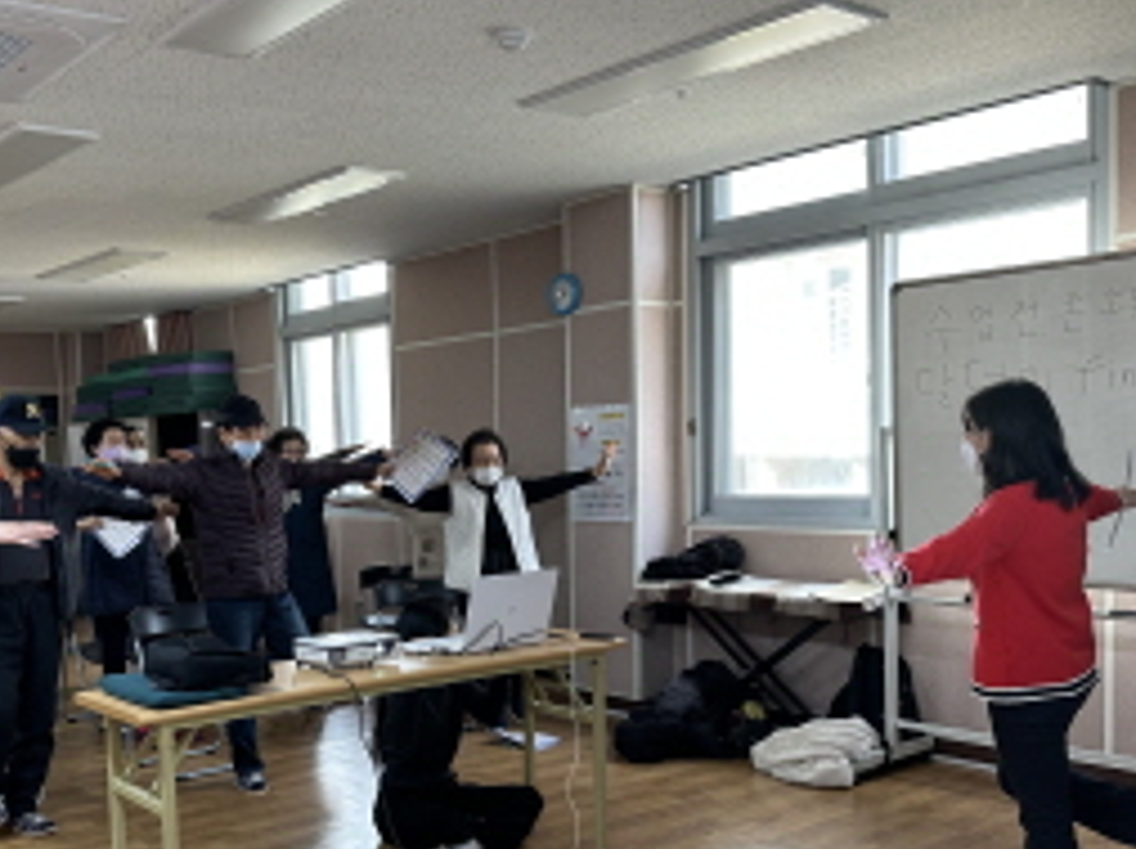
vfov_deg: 37.4
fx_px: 1245
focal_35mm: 38
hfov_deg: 48.2
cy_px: 535
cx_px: 382
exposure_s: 1/60
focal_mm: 6.86
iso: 125
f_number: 1.78
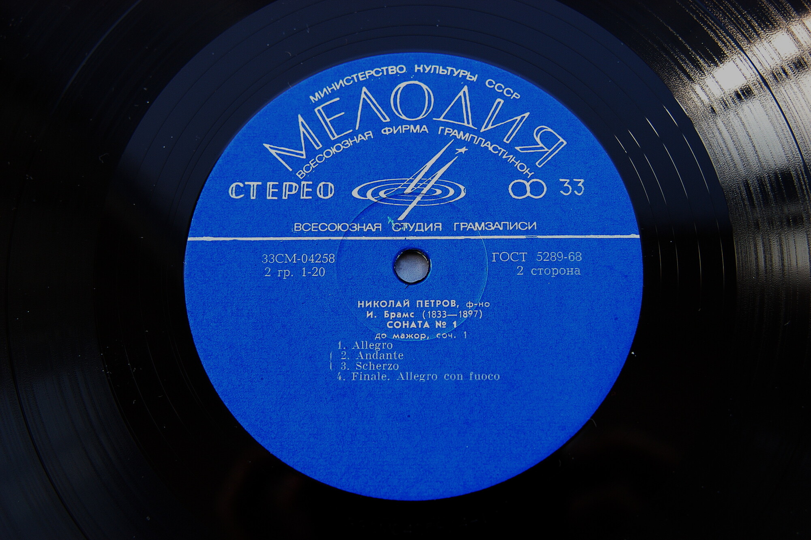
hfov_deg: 37.9
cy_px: 270
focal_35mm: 52
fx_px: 1182
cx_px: 406
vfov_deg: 25.7
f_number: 4.5
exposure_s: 1/60
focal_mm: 35
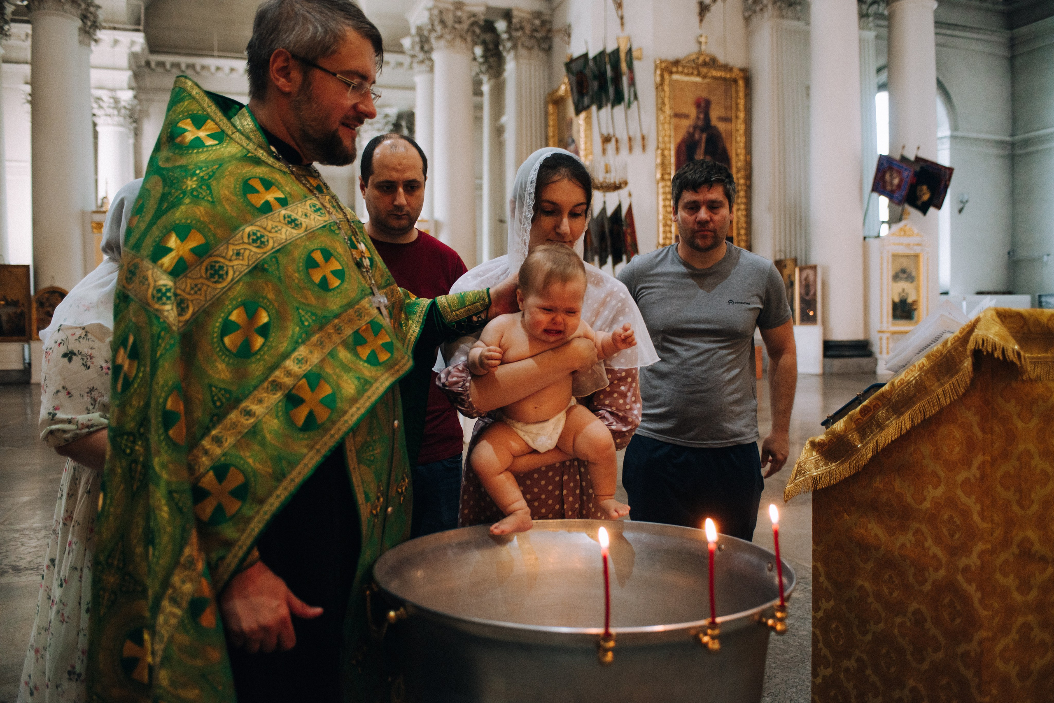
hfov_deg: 60.3
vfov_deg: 42.4
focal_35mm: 31
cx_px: 527
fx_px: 908
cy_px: 352
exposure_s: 1/160
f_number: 2.8
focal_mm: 31
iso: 640
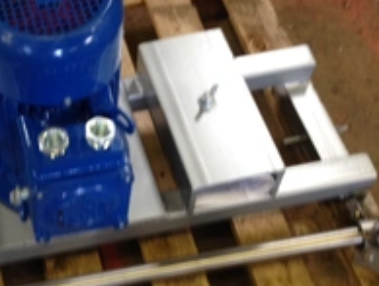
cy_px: 178
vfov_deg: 21.6
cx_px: 70
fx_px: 745
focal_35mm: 68
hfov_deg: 27.9
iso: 125
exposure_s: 1/20
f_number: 2.4
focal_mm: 4.12
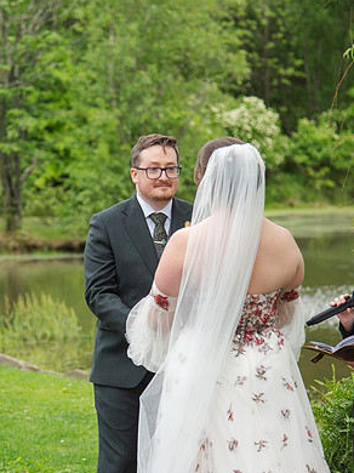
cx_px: 104
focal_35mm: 143
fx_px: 1952
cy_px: 246
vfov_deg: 13.8
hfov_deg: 10.3
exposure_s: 1/400
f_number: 4
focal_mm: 86
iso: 100
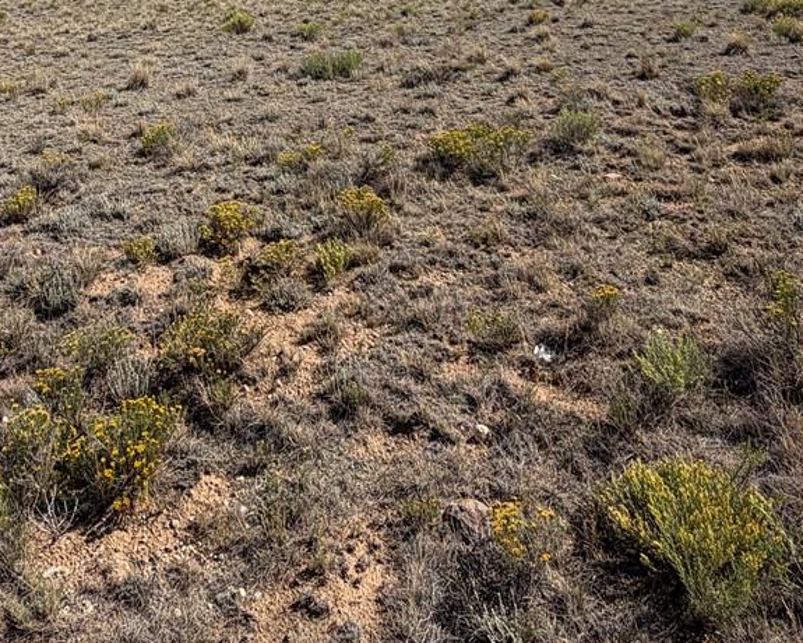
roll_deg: +2.8
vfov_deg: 33.1
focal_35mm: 38
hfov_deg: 47.7
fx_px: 903
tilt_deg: +3.2
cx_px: 325
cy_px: -99
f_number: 2.2
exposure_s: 1/1105
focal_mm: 2.22
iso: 20
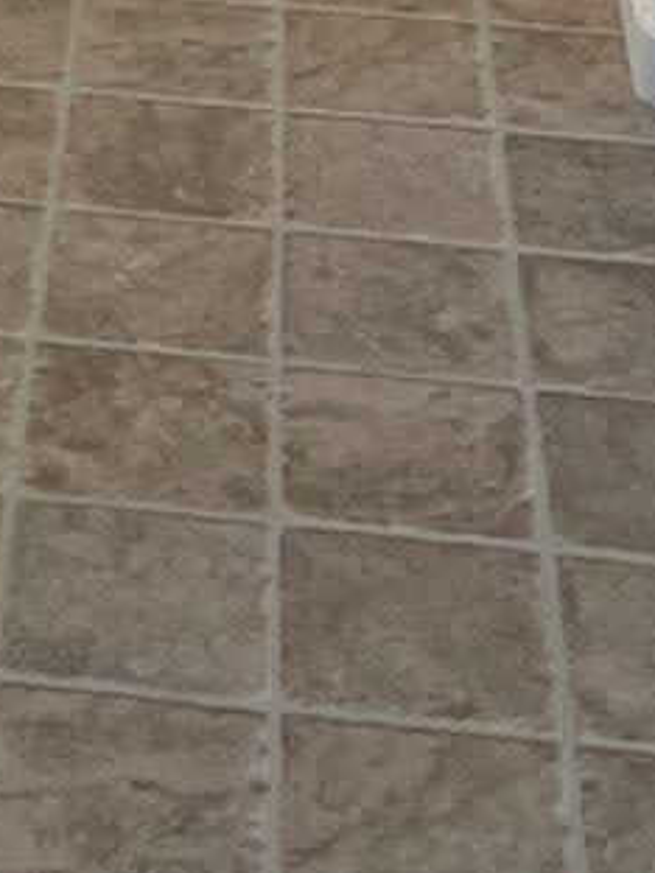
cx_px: -214
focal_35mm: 125
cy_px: -926
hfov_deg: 11.5
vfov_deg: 13.3
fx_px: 3154
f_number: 1.6
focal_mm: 4.2
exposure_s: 1/120
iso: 40
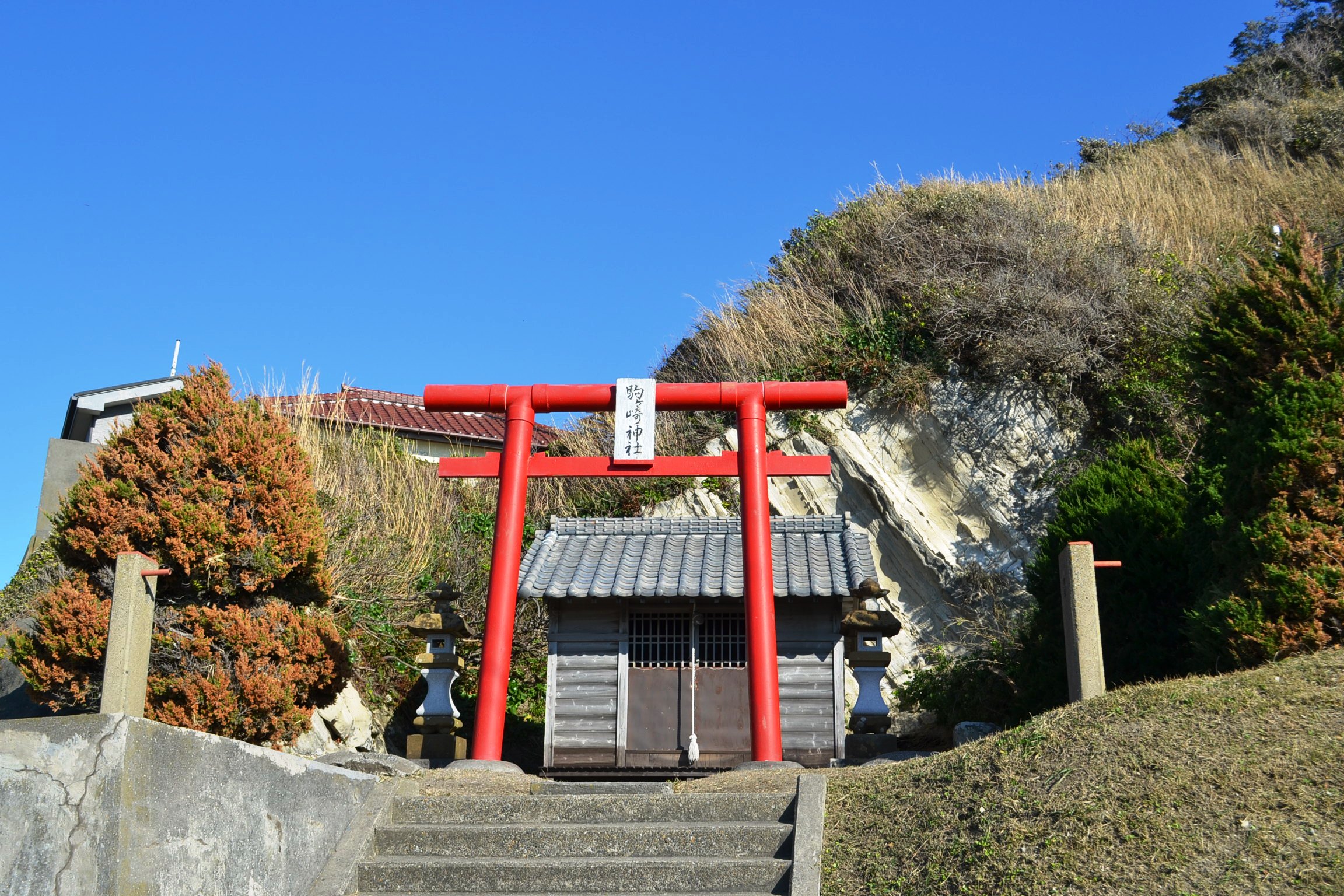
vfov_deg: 36.9
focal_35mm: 36
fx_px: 1344
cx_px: 672
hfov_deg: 53.1
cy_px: 448
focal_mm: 24
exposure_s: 1/250
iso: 100
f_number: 8
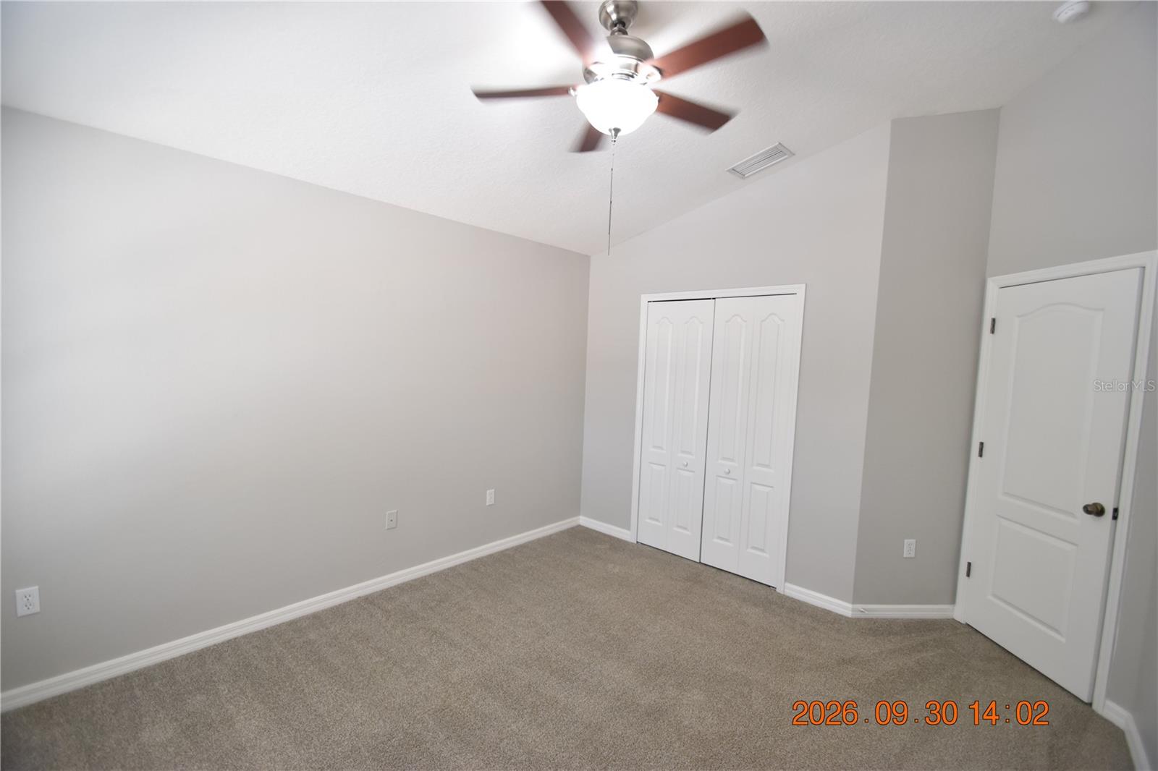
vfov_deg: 77.3
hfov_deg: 100.4
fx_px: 482
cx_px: 579
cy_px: 386
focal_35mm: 15
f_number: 4
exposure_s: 1/60
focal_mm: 10
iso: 500
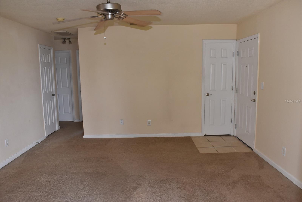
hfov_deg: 67.3
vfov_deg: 48.0
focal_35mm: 27
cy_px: 101
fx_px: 227
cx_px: 151
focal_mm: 18
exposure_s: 1/80
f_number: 7.1
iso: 800
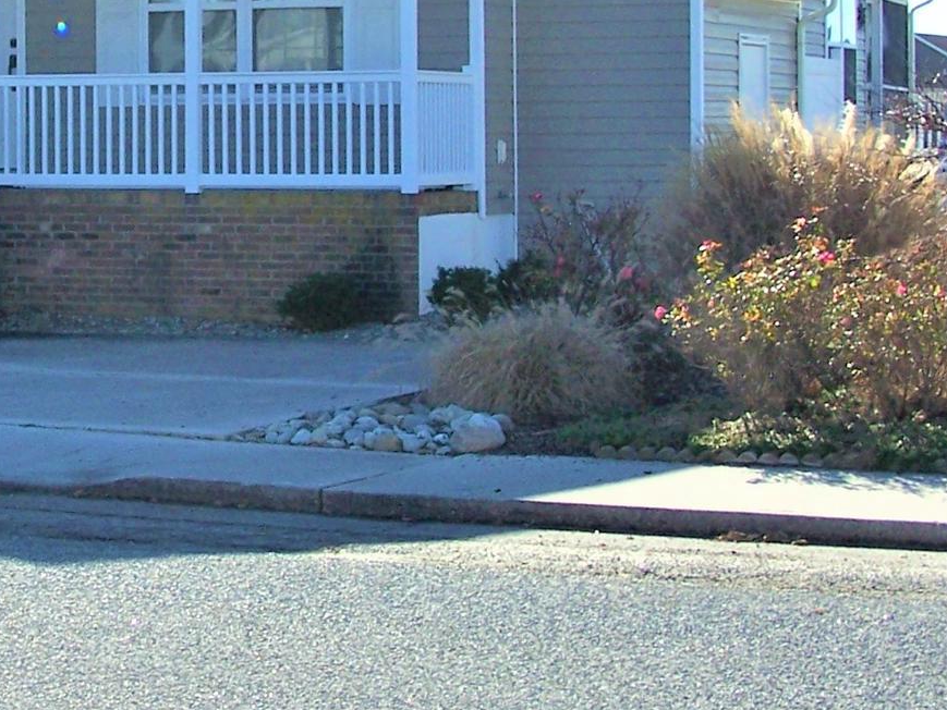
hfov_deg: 17.2
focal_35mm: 113
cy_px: 102
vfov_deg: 13.0
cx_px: 134
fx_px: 3092
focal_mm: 8
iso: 80
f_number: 4
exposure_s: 1/750
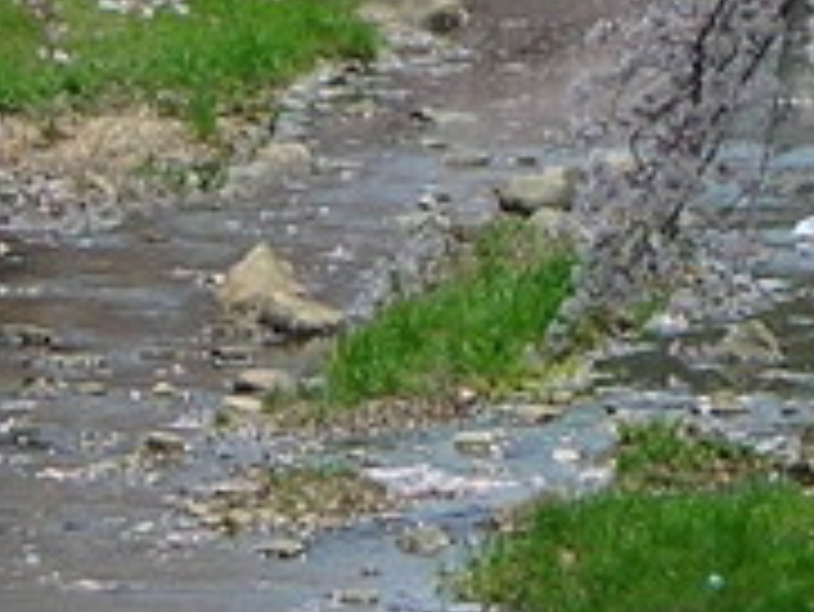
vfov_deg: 2.9
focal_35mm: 511
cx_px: 508
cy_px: -446
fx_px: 12024
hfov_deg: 3.9
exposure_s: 1/225
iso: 50
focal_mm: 12.7
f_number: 4.2
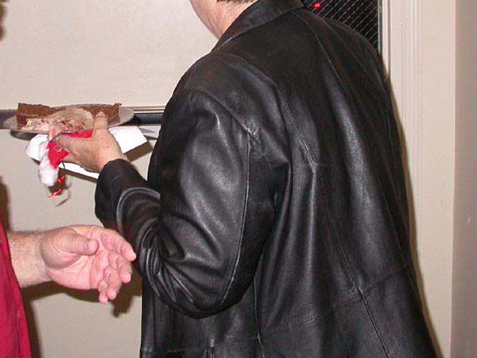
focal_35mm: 69
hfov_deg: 28.1
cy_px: 52
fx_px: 951
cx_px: 189
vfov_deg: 21.0
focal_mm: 7.85
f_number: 2.6
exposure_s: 1/60
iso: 200
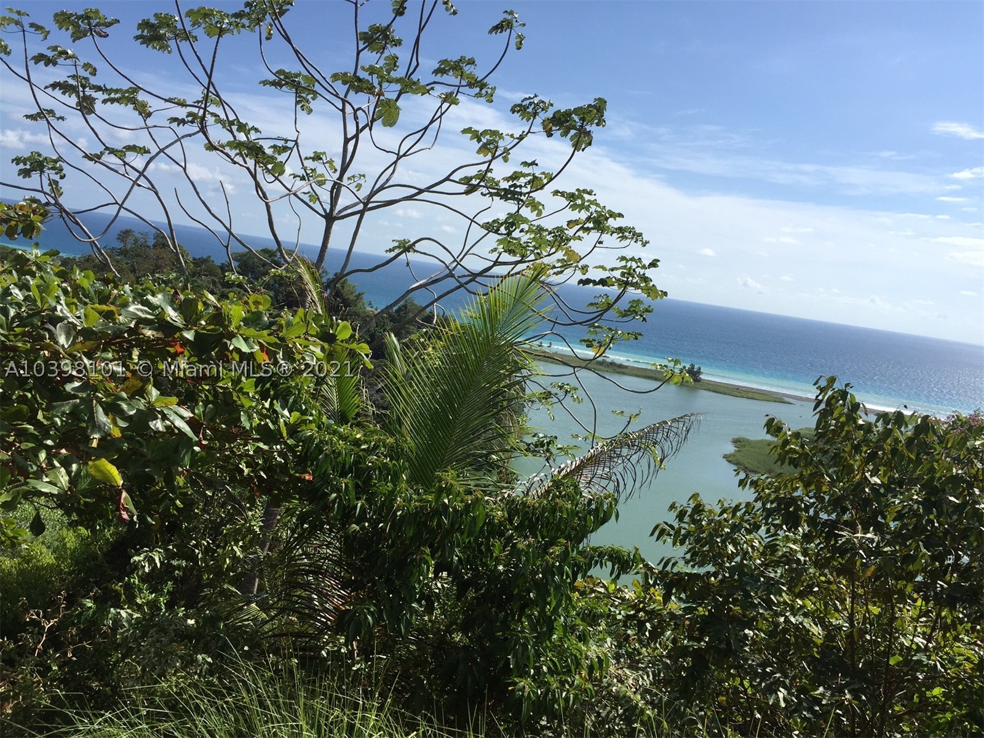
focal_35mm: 29
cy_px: 369
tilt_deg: -6.1
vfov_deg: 48.2
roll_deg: -9.4
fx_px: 824
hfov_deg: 61.7
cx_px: 492
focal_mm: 4.15
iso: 32
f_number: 2.2
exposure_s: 1/3049
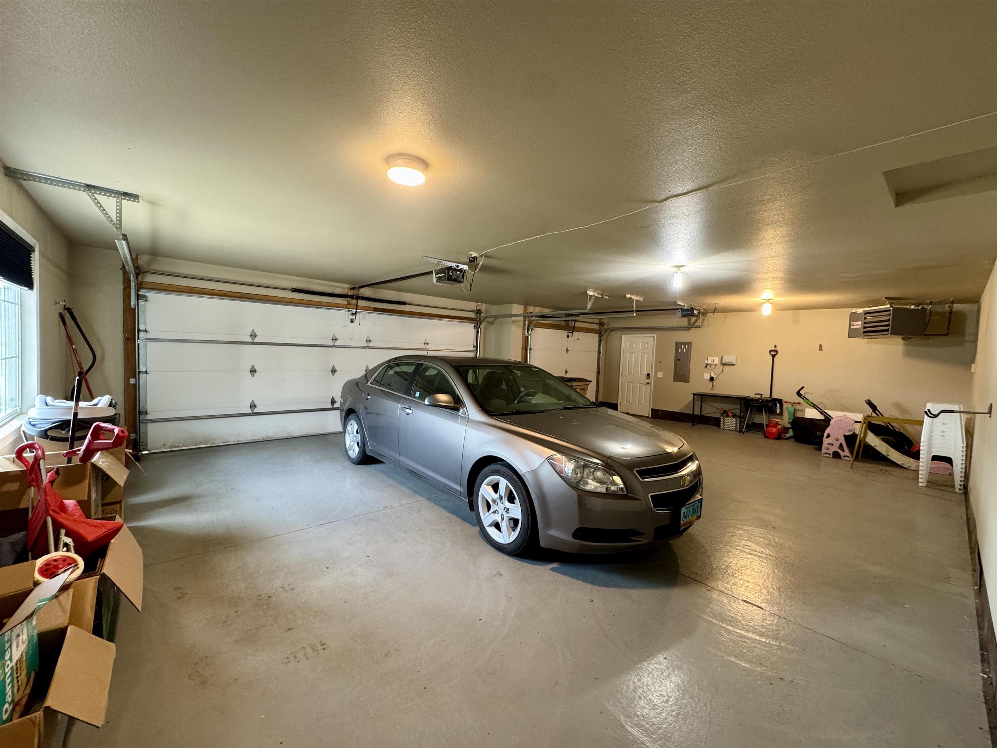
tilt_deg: -3.1
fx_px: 403
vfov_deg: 85.7
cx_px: 498
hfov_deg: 102.1
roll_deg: -2.4
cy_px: 374
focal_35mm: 14
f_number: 2.2
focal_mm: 2.22
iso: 250
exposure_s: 1/60
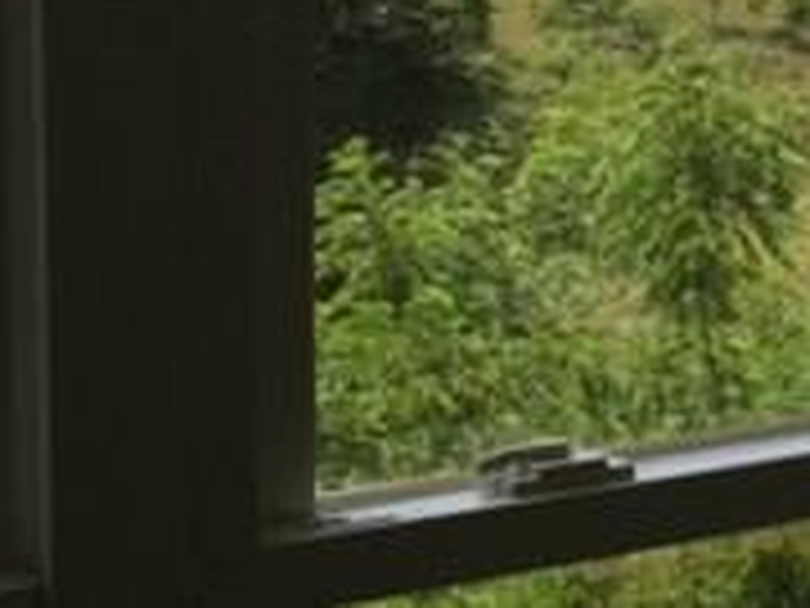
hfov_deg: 18.7
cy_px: -23
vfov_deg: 14.1
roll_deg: +0.3
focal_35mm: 103
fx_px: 2410
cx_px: 747
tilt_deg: -1.2
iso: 32
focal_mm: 4.15
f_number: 2.2
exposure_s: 1/1582
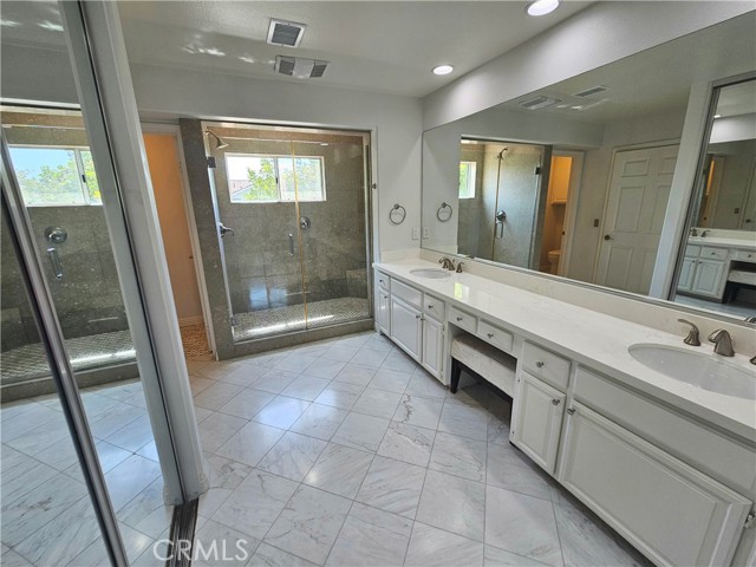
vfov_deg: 89.9
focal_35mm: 13
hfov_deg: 106.2
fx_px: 284
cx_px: 378
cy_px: 284
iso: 50
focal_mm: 2.2
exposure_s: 1/60.2
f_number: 2.2
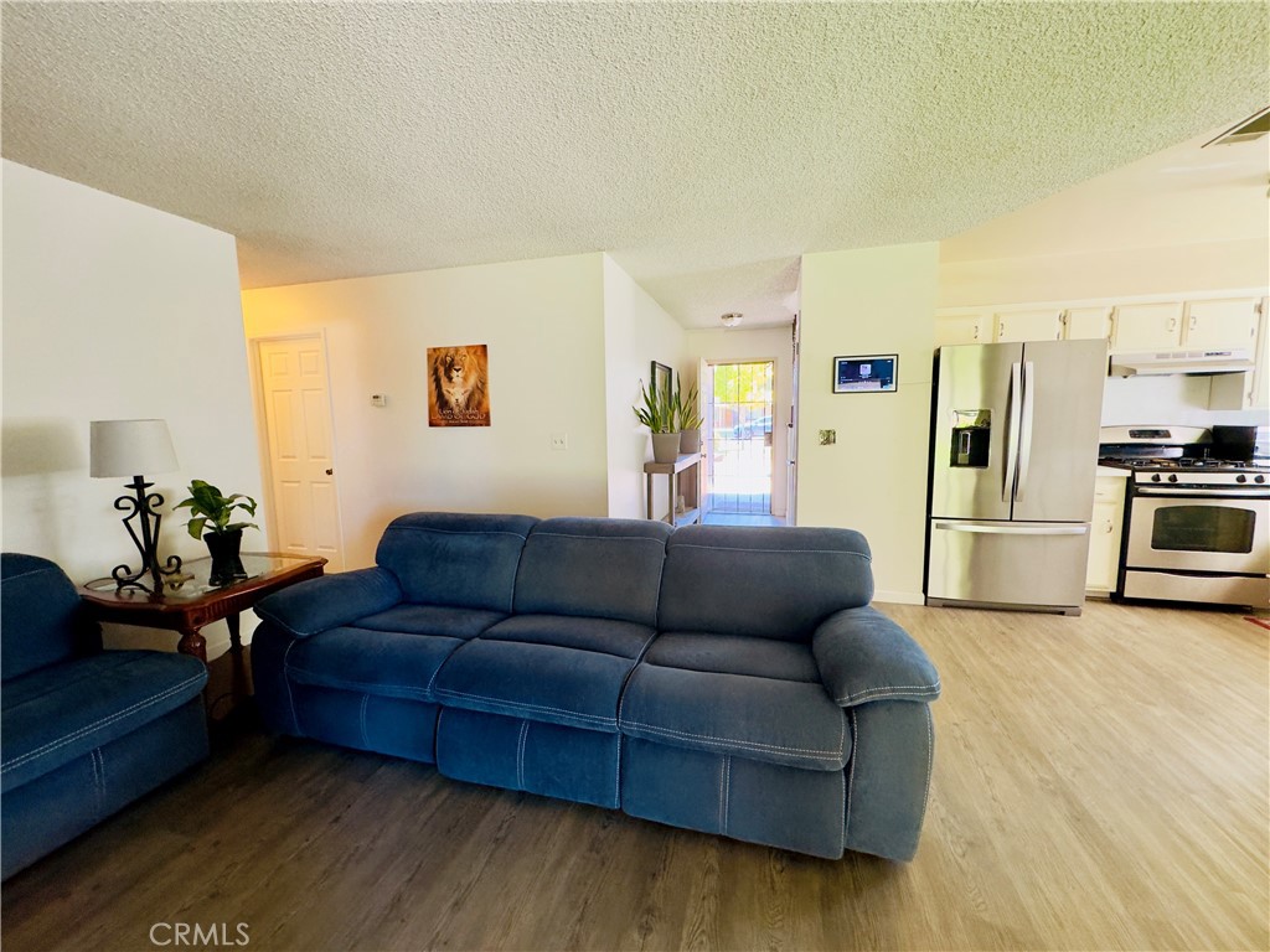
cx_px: 635
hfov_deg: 102.1
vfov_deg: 85.7
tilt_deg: -7.1
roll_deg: +1.0
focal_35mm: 14
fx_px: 514
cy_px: 476
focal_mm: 2.22
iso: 200
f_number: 2.2
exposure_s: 1/60
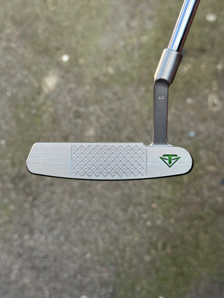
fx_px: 414
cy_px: 149
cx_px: 112
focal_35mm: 48
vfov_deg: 39.7
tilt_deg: -65.0
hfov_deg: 30.3
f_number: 1.78
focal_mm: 6.86
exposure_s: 1/435
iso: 80
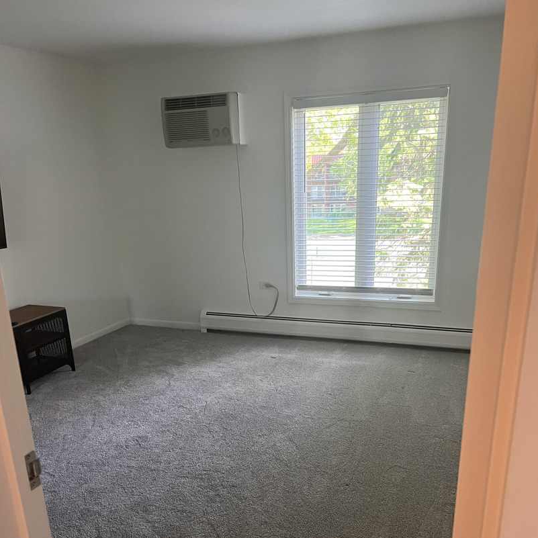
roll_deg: +2.3
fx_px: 545
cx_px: 271
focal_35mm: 31
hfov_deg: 52.5
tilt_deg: -19.6
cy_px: 351
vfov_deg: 51.7
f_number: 1.5
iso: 200
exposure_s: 1/60
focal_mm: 5.7
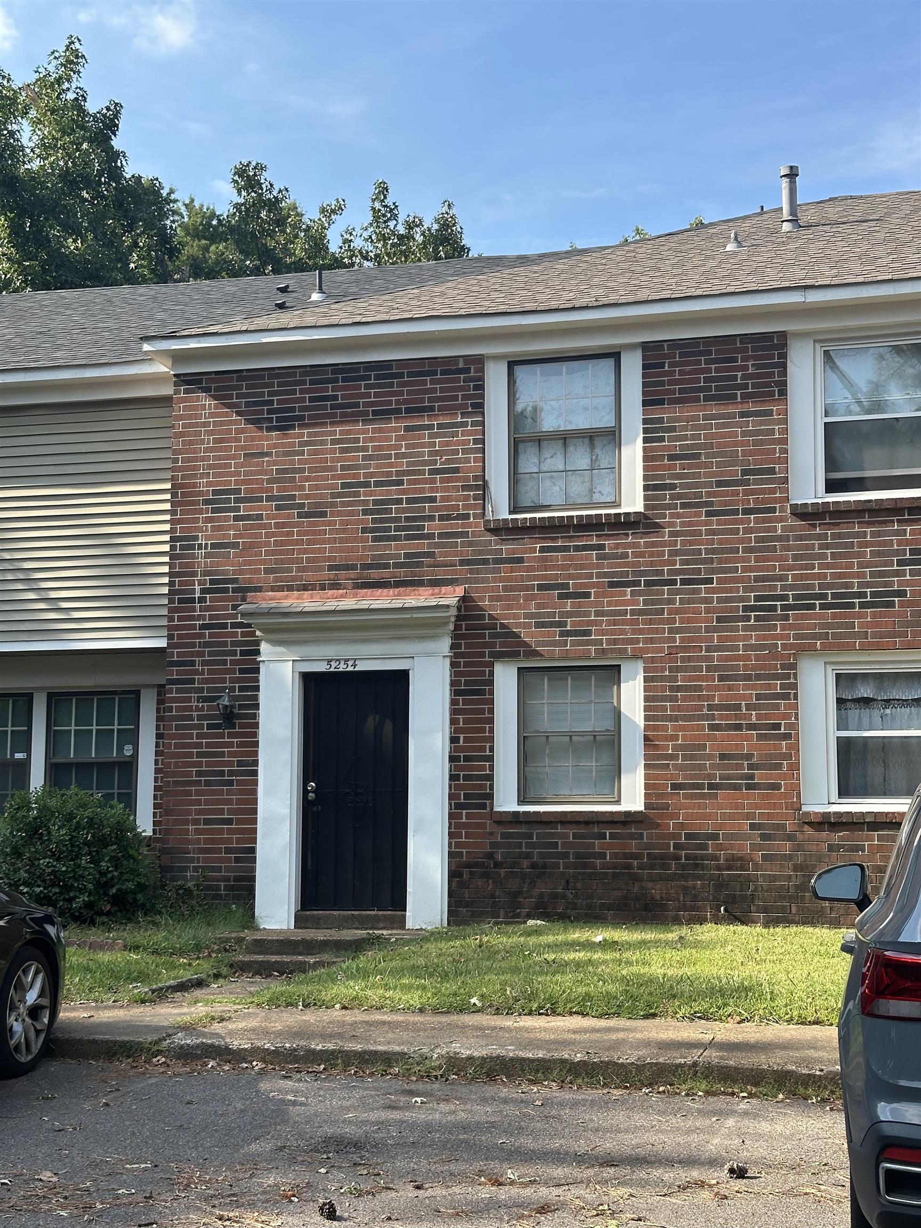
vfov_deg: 39.7
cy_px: 614
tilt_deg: +7.6
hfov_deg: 30.3
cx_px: 460
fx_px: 1703
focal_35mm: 48
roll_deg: -1.4
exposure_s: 1/1414
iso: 64
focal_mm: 6.86
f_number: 1.78
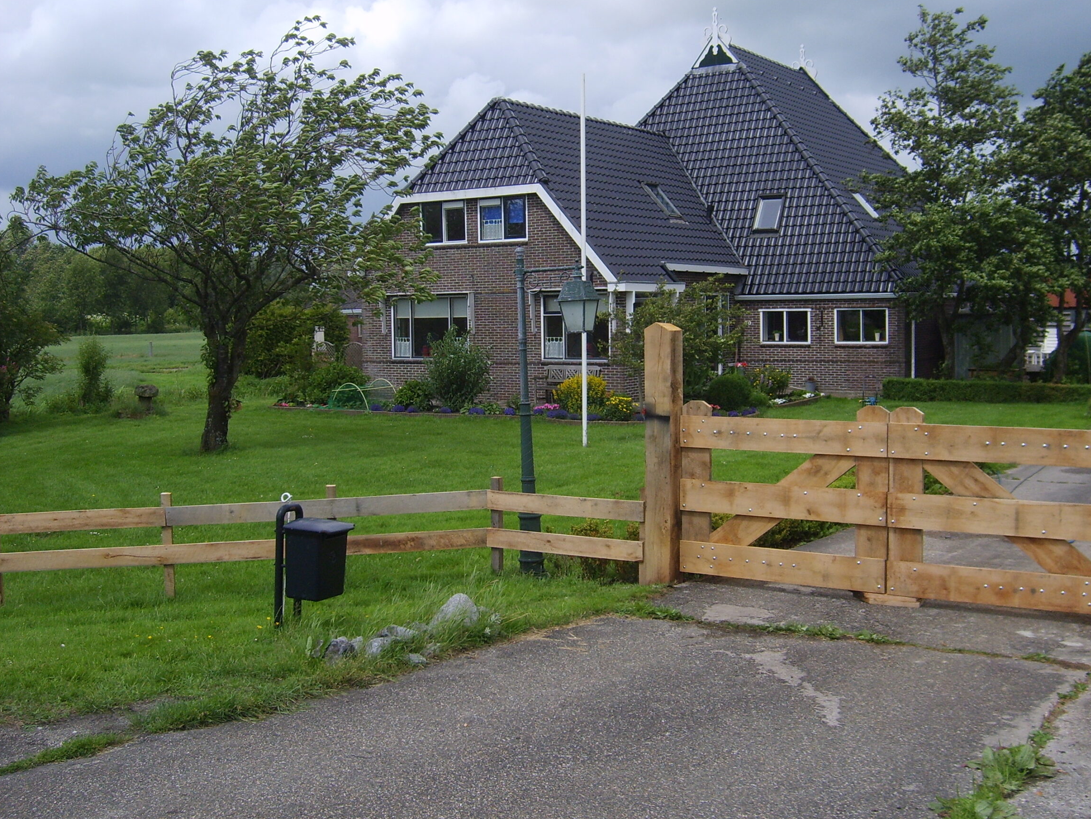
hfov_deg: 47.8
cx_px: 604
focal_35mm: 39
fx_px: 1229
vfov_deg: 36.8
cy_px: 393
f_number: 2.8
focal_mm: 5.8
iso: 50
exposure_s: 1/1000
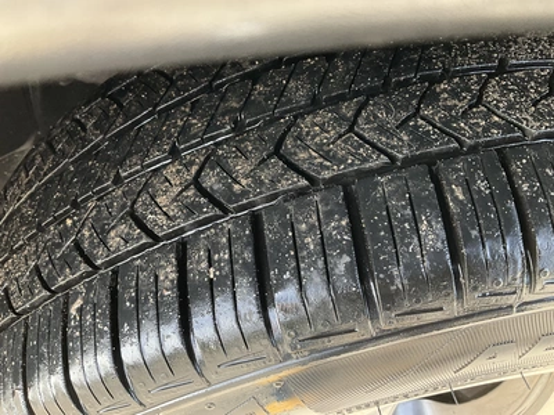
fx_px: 464
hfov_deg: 61.7
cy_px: 208
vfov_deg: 48.2
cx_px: 277
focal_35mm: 29
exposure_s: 1/122
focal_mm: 3
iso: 64
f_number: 1.8
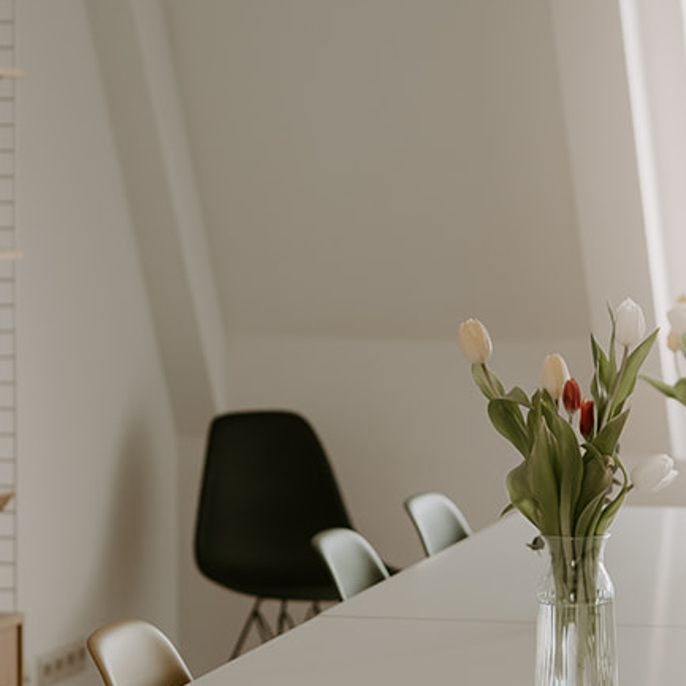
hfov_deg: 15.8
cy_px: 359
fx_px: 2466
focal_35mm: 110
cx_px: 266
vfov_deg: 15.8
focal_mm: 35
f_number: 2
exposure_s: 1/250
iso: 125
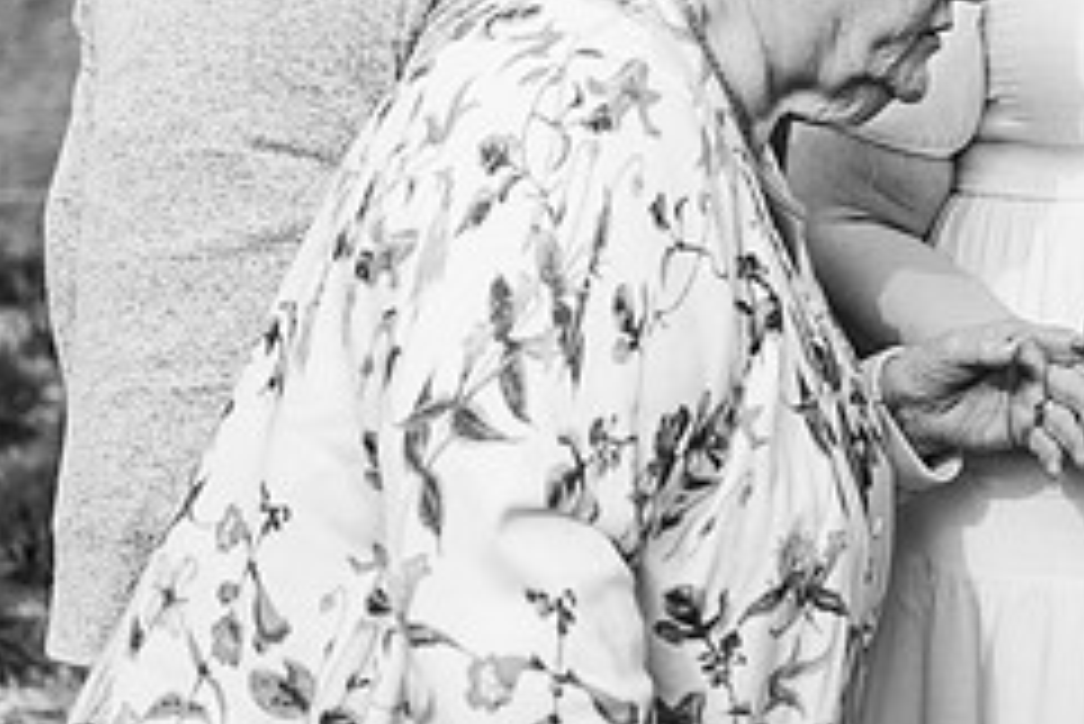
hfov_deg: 17.7
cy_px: 47
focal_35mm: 113
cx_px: 1030
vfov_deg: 12.0
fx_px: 3404
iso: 200
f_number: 2.8
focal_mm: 47
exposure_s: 1/1600
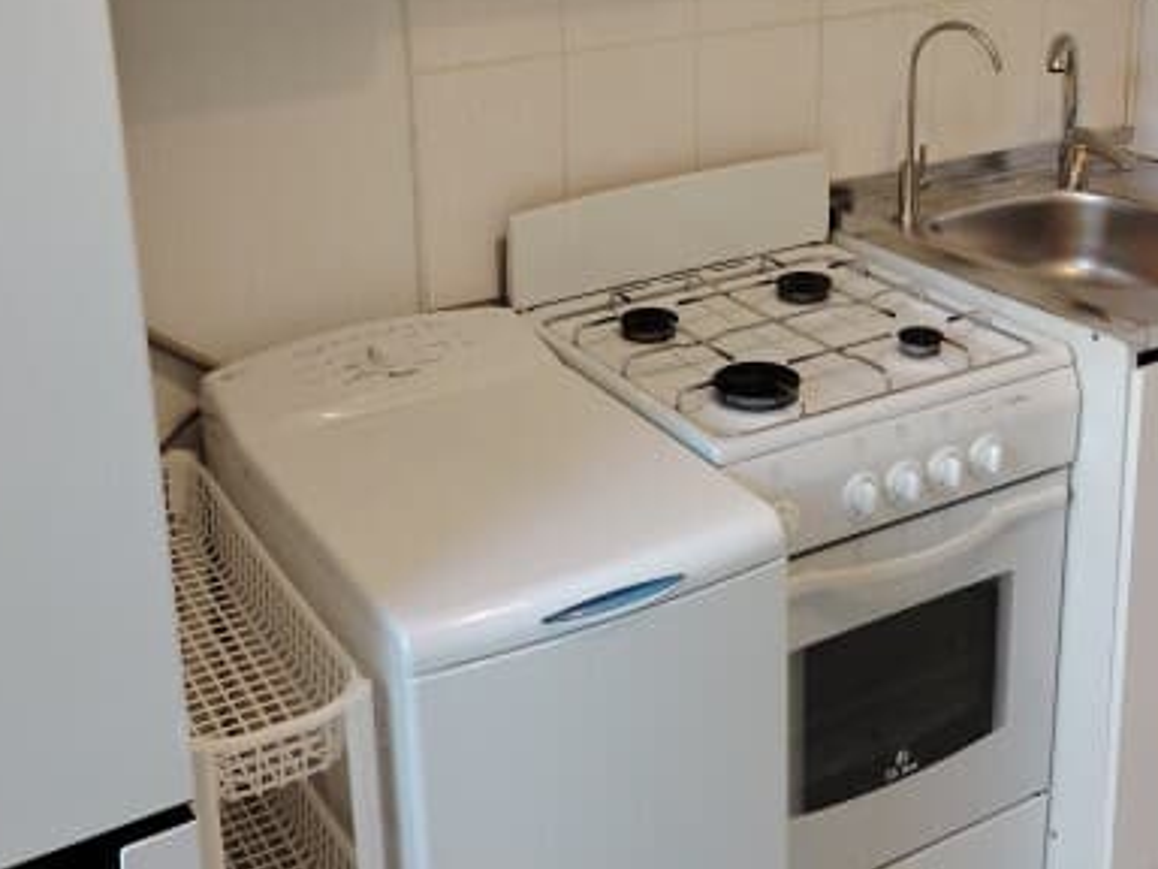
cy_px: 256
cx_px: 630
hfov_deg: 38.2
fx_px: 1673
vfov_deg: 28.8
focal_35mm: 50
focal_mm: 5.25
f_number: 1.75
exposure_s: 1/60
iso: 900
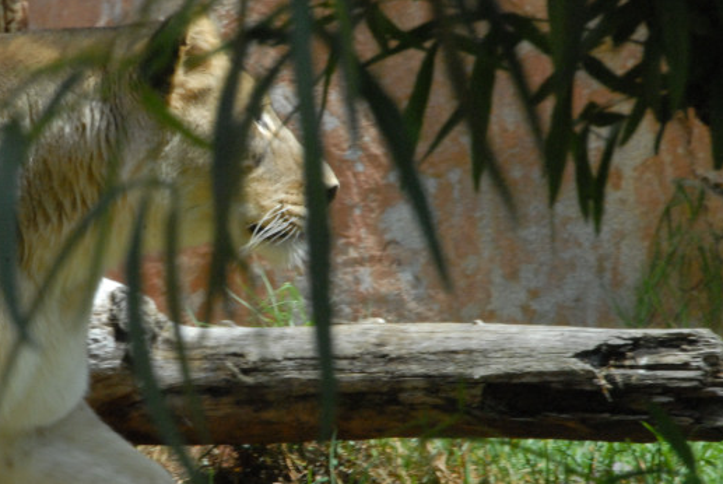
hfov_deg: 4.4
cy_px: 269
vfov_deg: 3.0
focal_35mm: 464
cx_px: 172
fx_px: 9329
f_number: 25
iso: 1100
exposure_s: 1/125
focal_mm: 200
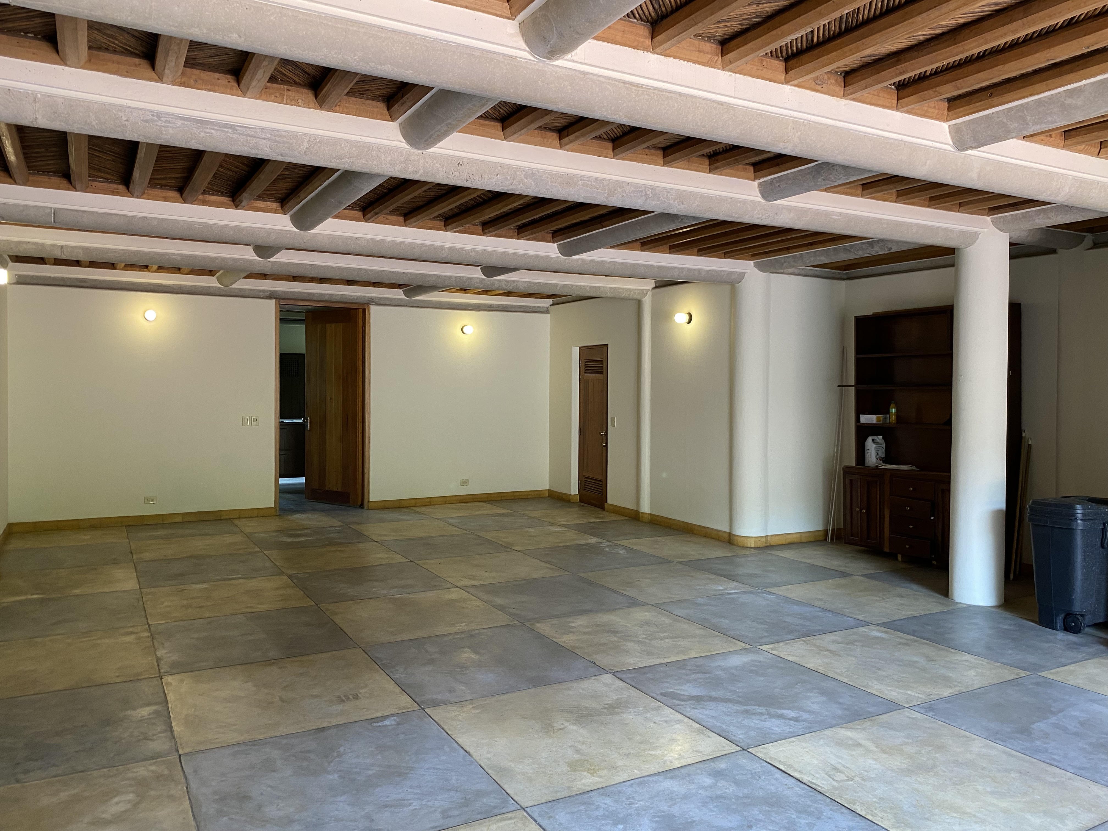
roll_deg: +0.0
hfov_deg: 67.3
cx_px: 554
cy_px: 416
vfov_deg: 53.1
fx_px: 832
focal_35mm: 26
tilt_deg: -1.1
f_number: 1.8
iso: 125
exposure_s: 1/97
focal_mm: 4.25
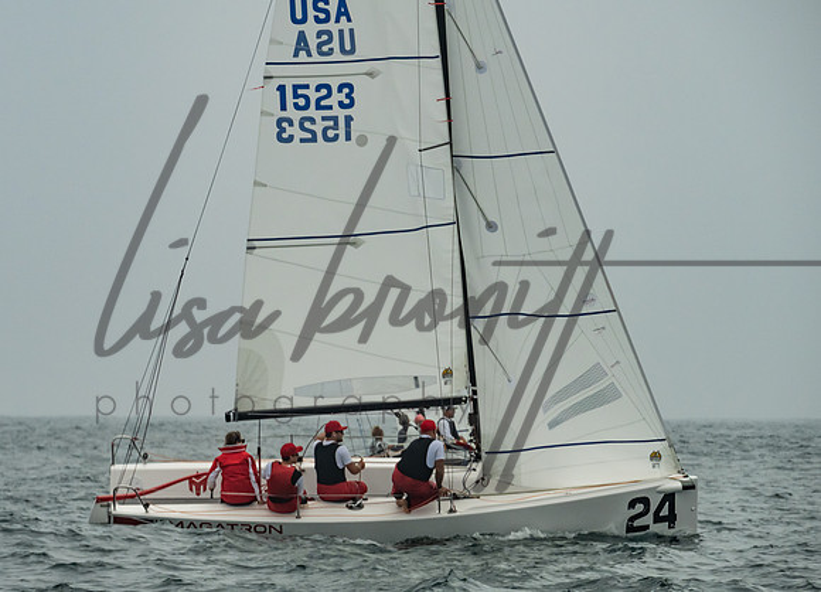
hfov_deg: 7.3
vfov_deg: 5.3
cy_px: 337
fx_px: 6422
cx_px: 339
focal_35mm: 275
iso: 800
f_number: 9
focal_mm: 200
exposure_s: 1/3200
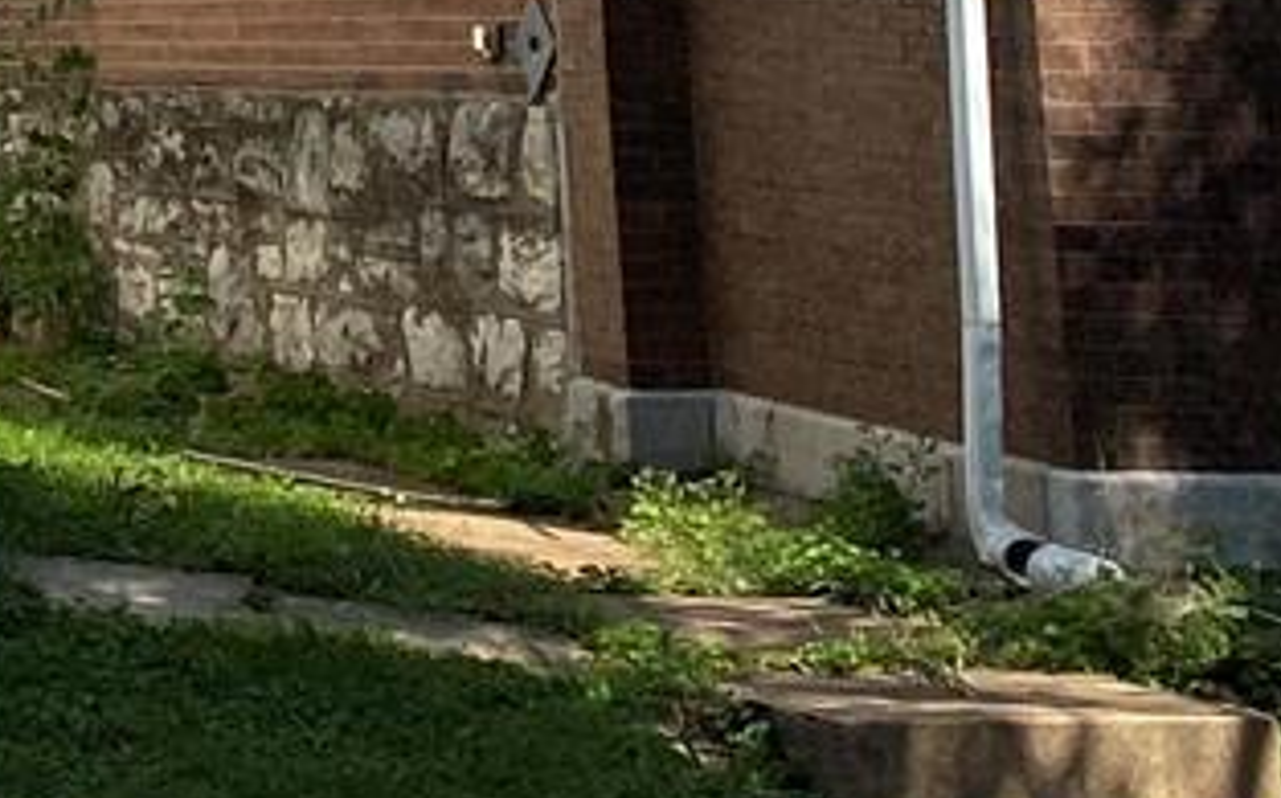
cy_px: -880
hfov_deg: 12.6
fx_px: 4918
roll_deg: -1.1
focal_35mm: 141
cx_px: -1437
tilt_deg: +12.3
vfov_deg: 8.7
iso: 32
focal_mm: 4.25
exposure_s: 1/3497
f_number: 1.8
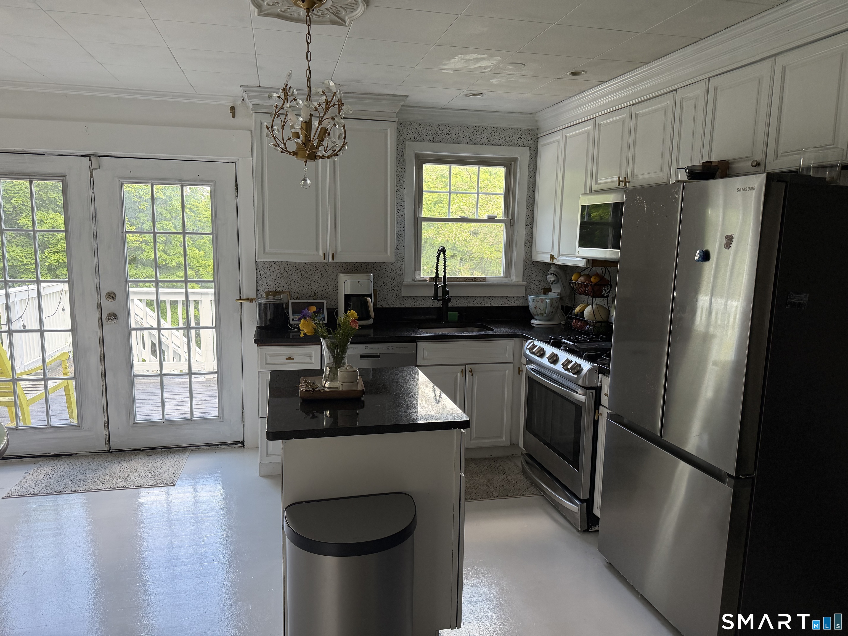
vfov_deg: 56.8
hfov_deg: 71.6
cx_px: 424
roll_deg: -1.2
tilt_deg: -8.7
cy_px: 318
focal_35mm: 24
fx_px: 588
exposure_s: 1/174
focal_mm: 6.76
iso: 200
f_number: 1.78
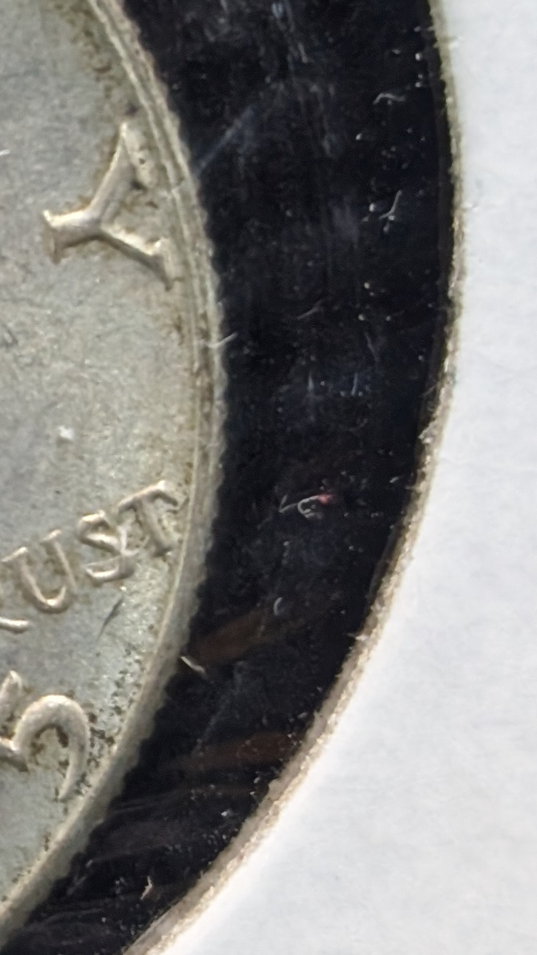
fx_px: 4279
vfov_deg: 12.7
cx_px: -635
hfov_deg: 6.9
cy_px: 384
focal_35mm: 169
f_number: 1.68
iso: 211
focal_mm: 6.9
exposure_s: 1/42.2
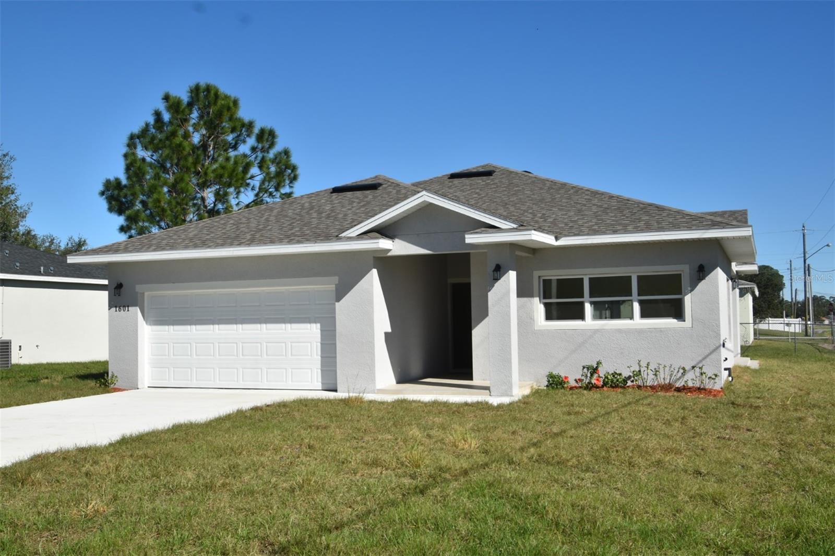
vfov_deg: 36.9
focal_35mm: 36
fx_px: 835
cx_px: 418
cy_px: 278
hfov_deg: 53.1
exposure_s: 1/400
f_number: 10
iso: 200
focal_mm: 24
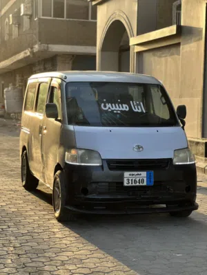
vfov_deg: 25.3
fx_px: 614
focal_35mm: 77
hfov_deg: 19.1
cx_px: 104
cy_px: 138
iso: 64
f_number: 2.8
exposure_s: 1/121
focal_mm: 9
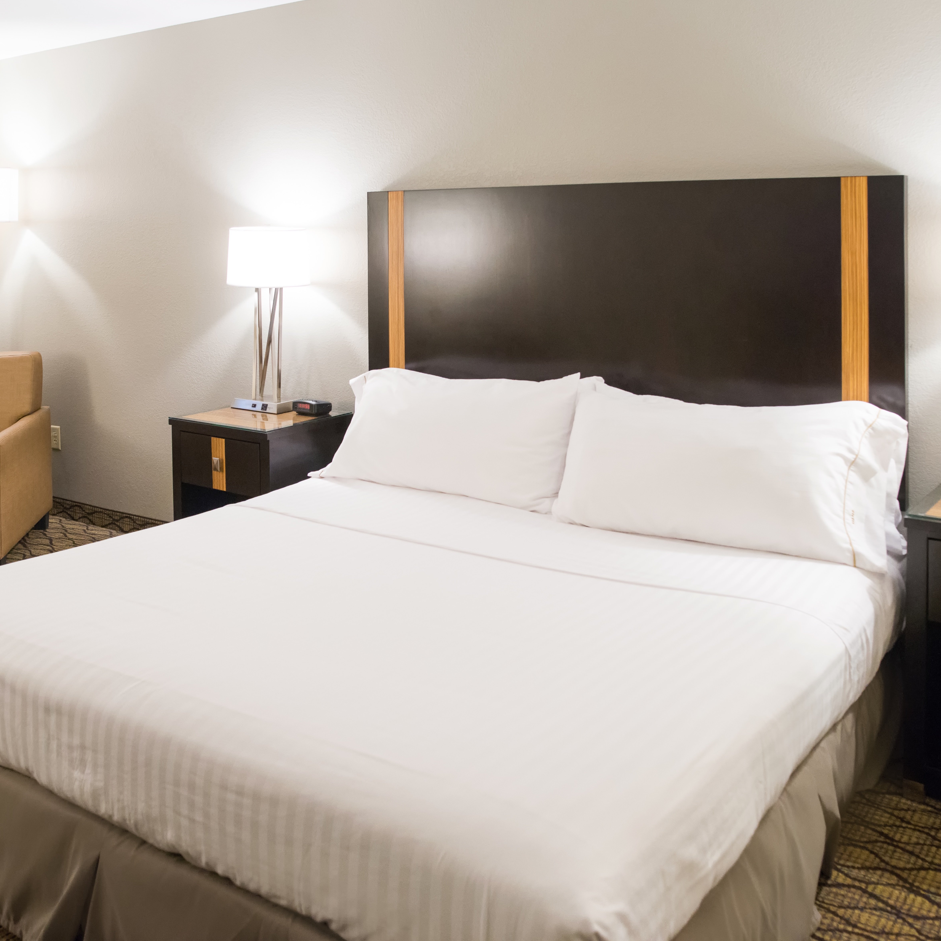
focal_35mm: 31
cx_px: 470
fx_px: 953
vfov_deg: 52.5
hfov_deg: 52.5
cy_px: 465
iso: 2000
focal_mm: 24
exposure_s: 1/60
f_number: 3.5
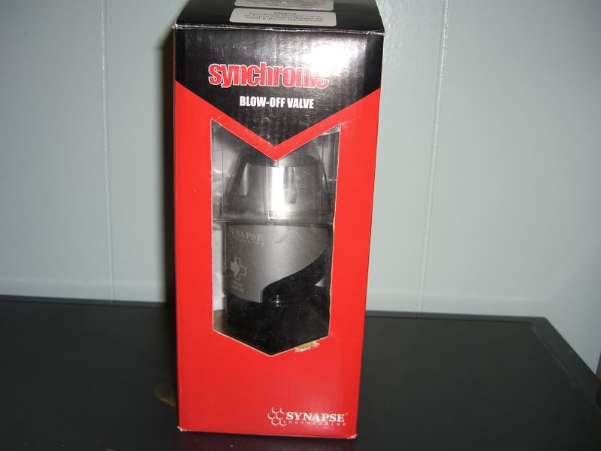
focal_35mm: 38
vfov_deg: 37.7
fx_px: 660
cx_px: 300
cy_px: 226
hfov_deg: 49.0
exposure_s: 1/60
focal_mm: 7.9
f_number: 2.8
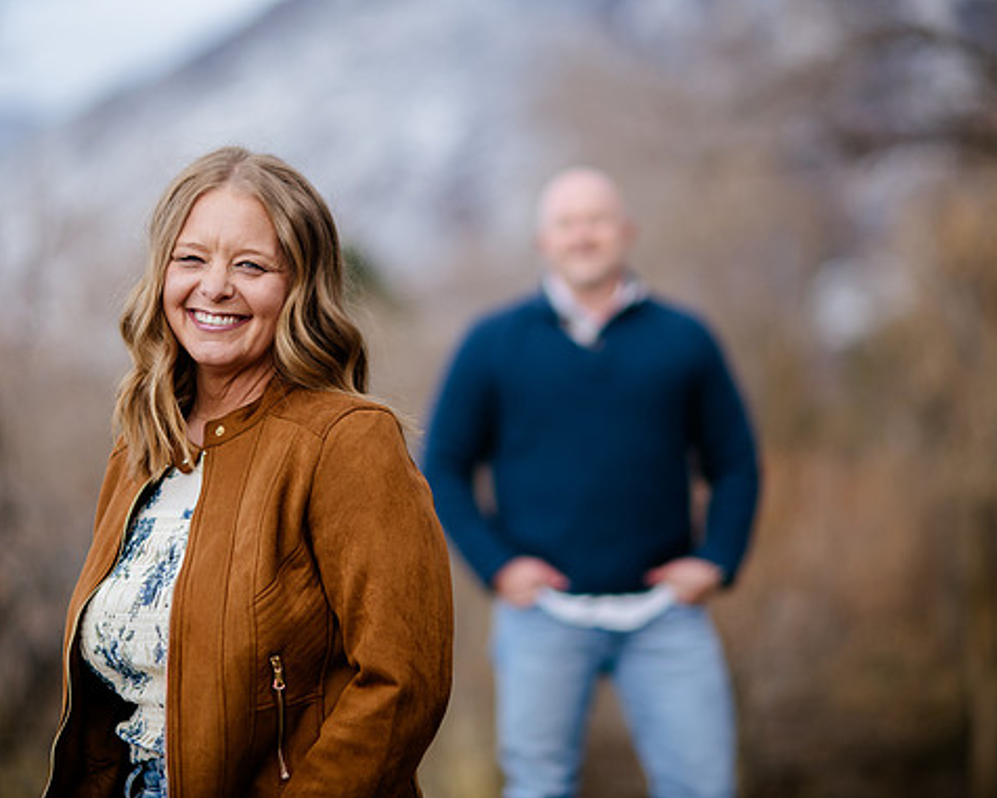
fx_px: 4132
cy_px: 327
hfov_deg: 13.8
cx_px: 396
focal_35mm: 140
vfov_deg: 11.0
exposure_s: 1/1250
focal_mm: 105
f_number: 2
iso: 200
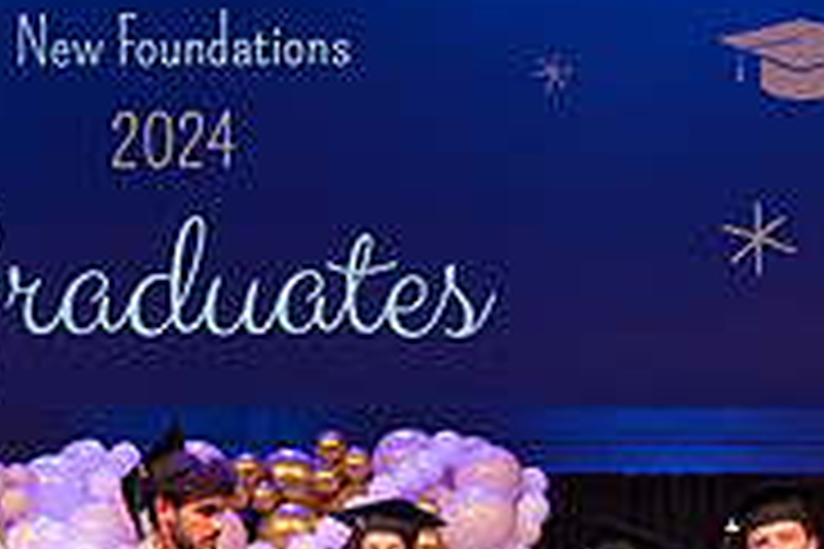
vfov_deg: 13.6
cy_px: 664
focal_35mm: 98
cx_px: 194
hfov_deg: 20.6
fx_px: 2243
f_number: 4
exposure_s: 1/200
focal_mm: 31
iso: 1600
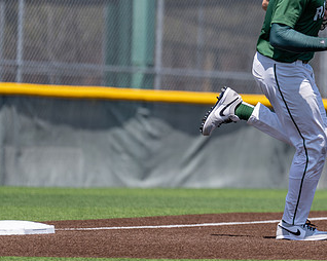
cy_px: 70
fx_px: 4439
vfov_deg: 3.4
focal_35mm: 459
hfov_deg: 4.2
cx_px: 302
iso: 100
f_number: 2.8
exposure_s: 1/2500
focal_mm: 200
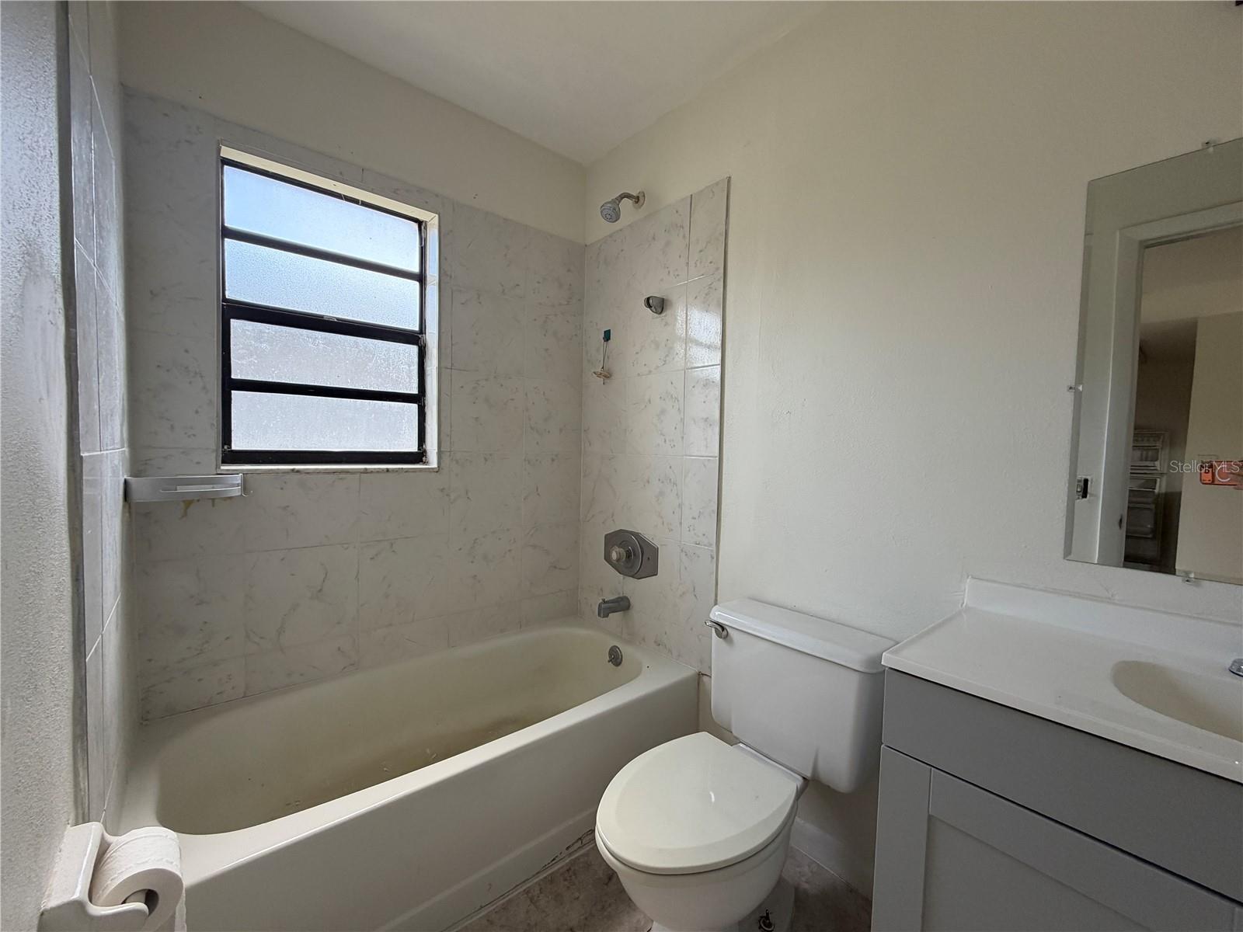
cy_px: 466
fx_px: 503
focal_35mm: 14
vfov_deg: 85.7
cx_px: 622
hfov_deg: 102.1
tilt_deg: -2.7
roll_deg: -1.3
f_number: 2.2
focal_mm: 2.22
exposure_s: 1/121
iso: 125
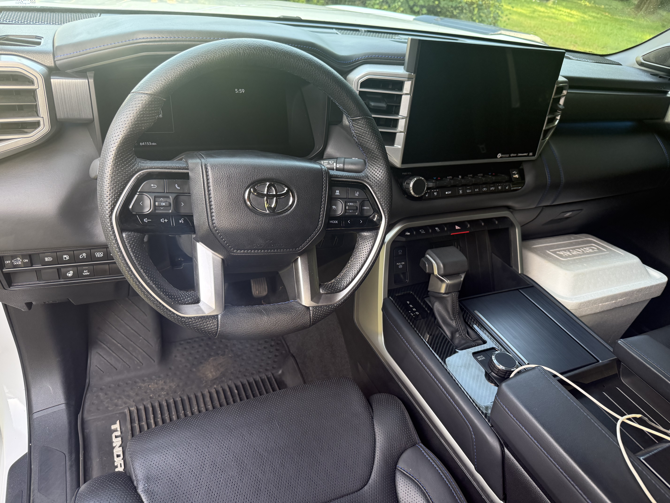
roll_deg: -10.6
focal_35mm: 24
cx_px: 335
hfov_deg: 71.6
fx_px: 465
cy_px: 252
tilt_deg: -33.0
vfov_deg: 56.8
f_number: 1.78
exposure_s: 1/122
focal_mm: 6.76
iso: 200
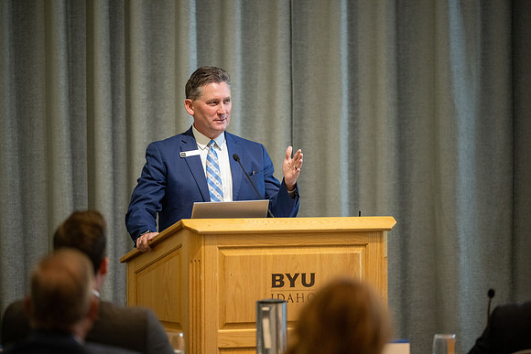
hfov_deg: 10.3
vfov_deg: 6.9
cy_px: 177
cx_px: 266
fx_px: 2951
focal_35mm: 200
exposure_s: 1/200
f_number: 2.8
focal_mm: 200
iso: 2500
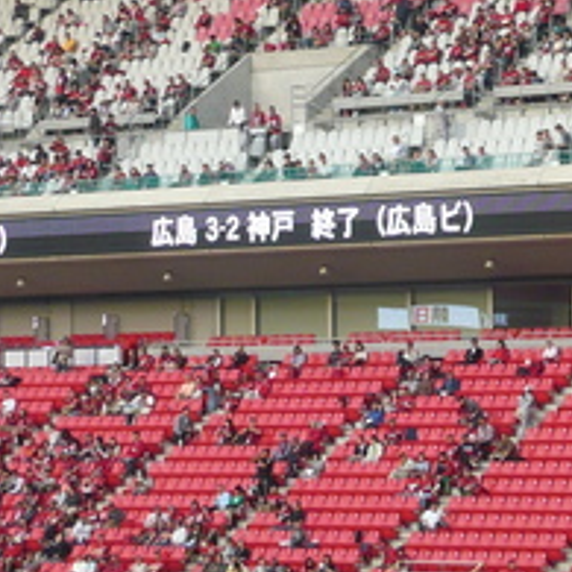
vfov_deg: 7.7
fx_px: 4225
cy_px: 157
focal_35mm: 226
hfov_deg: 7.7
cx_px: 349
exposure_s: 1/80
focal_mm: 12.3
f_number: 4.1
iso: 160
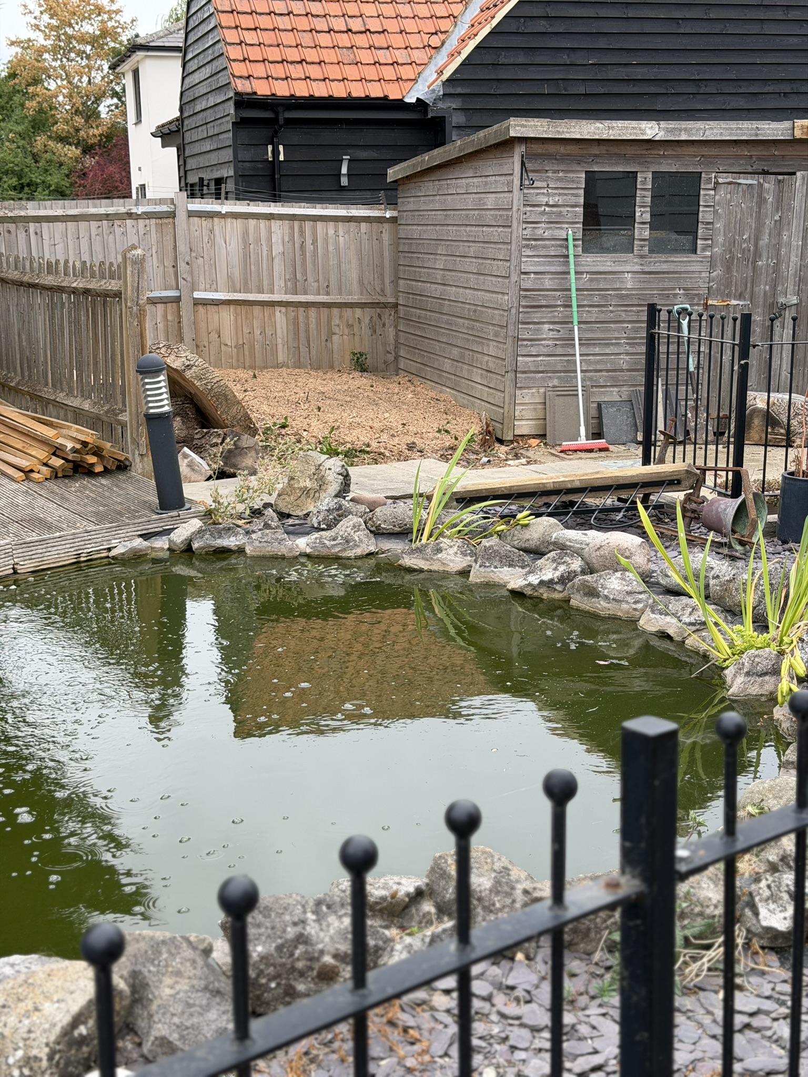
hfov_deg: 30.3
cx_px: 404
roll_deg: +0.6
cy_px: 538
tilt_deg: -12.9
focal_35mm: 48
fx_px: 1494
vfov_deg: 39.7
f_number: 1.78
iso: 64
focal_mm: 6.76
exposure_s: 1/1116
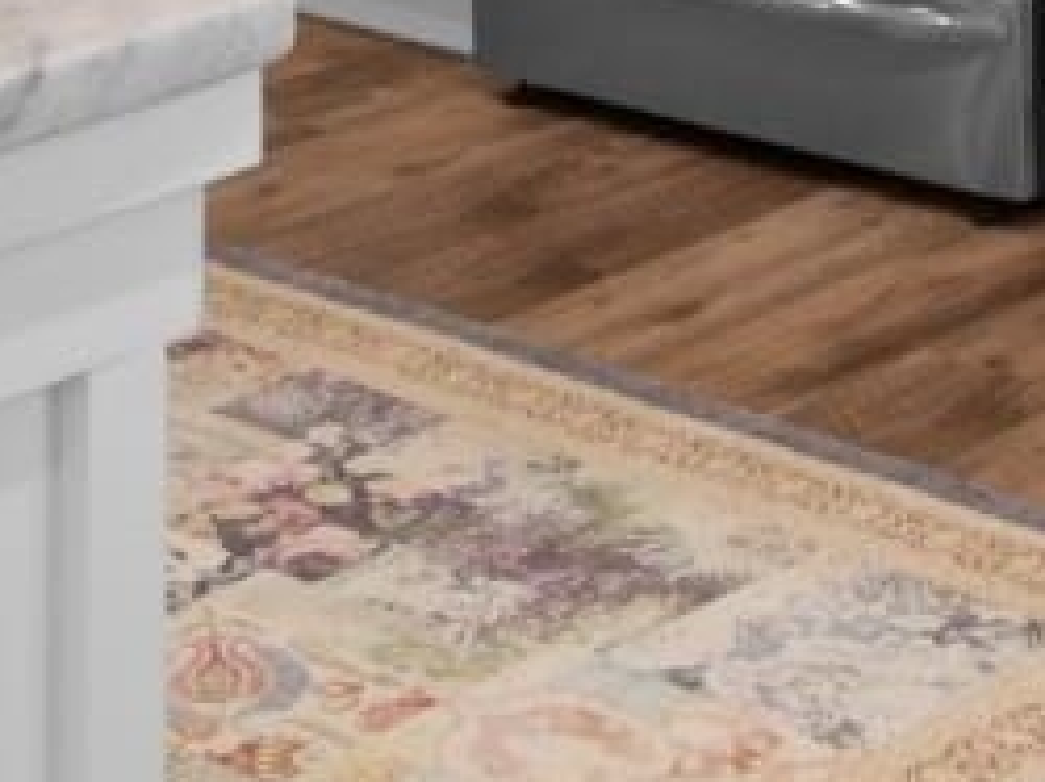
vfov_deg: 9.7
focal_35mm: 131
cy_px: -1209
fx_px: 3951
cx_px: 970
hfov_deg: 14.9
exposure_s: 1/4
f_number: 5
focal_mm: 14
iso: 100
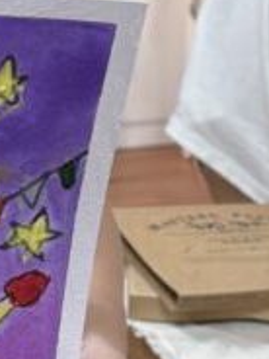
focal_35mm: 141
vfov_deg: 13.9
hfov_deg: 10.2
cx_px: -107
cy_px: 43
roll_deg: +0.2
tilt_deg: -12.7
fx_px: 1461
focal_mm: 5.96
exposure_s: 1/100
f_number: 1.6
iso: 125
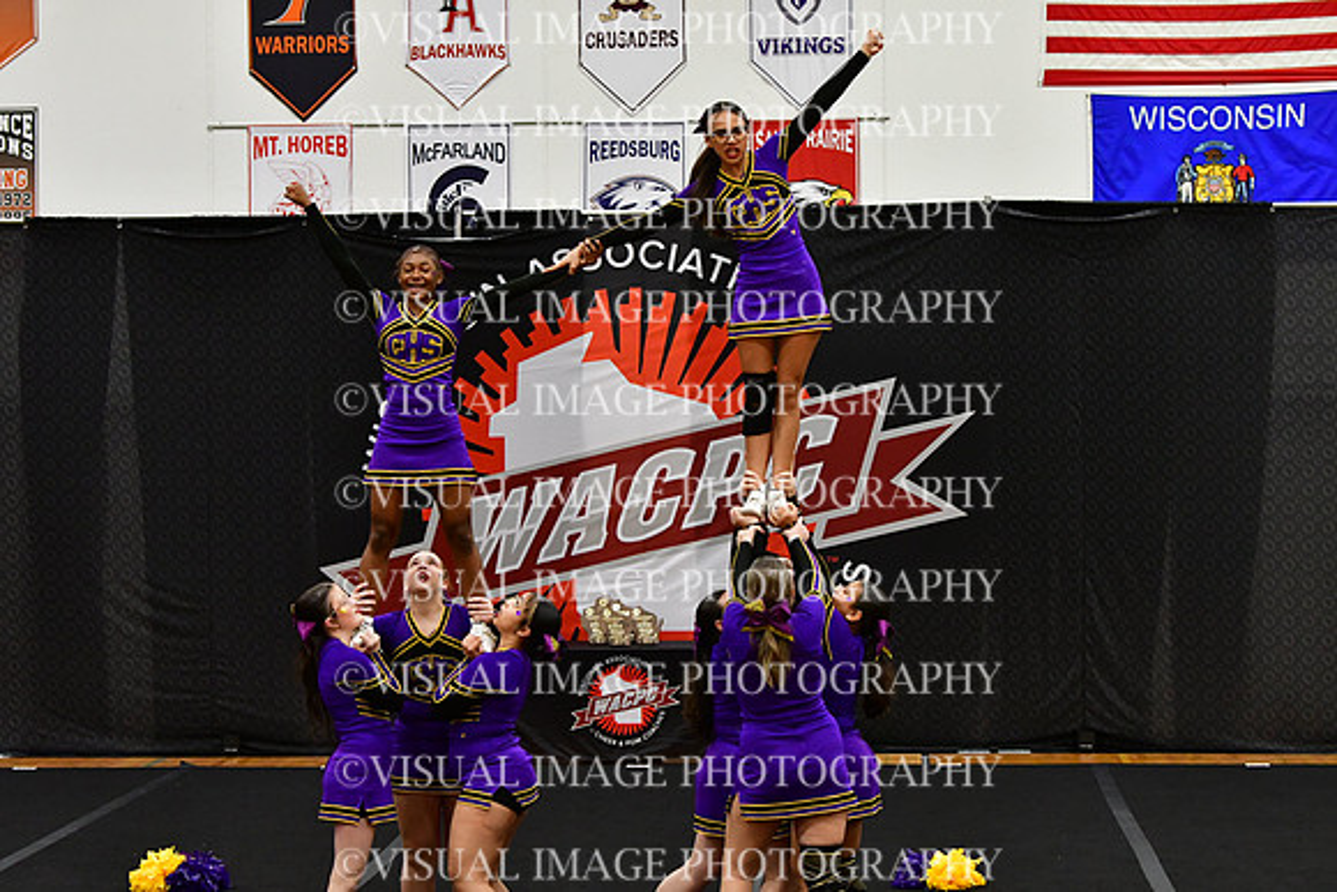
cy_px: 446
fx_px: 3900
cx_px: 668
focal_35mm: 105
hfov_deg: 19.5
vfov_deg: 13.0
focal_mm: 70
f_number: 4
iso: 4000
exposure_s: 1/500
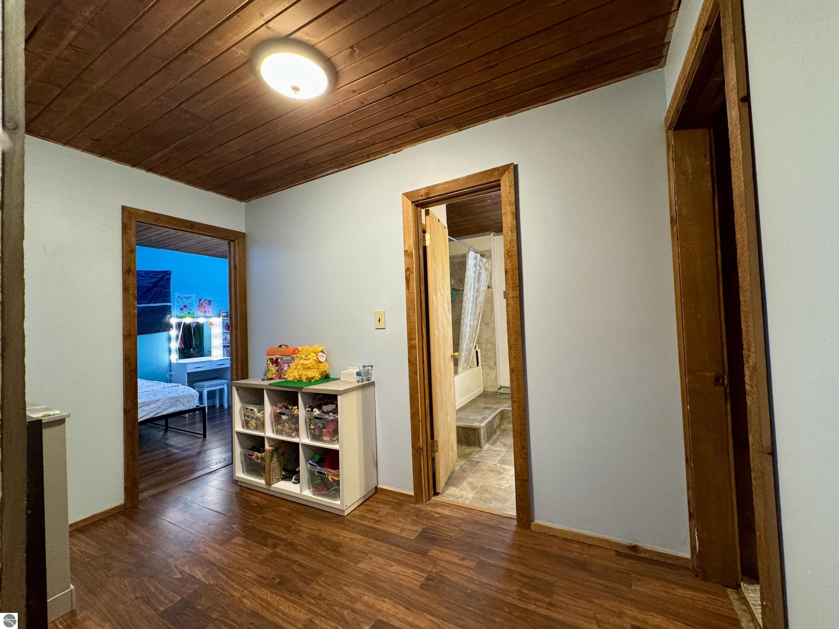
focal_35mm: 14
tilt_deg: +1.4
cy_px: 314
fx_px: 339
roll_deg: +2.6
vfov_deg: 85.7
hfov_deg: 102.1
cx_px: 420
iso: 500
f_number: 2.2
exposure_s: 1/60
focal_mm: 2.22
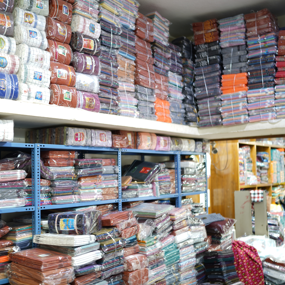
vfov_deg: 36.8
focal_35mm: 46
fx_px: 428
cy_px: 140
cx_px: 72
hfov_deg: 36.0
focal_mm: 35
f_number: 1.4
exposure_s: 1/5
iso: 50
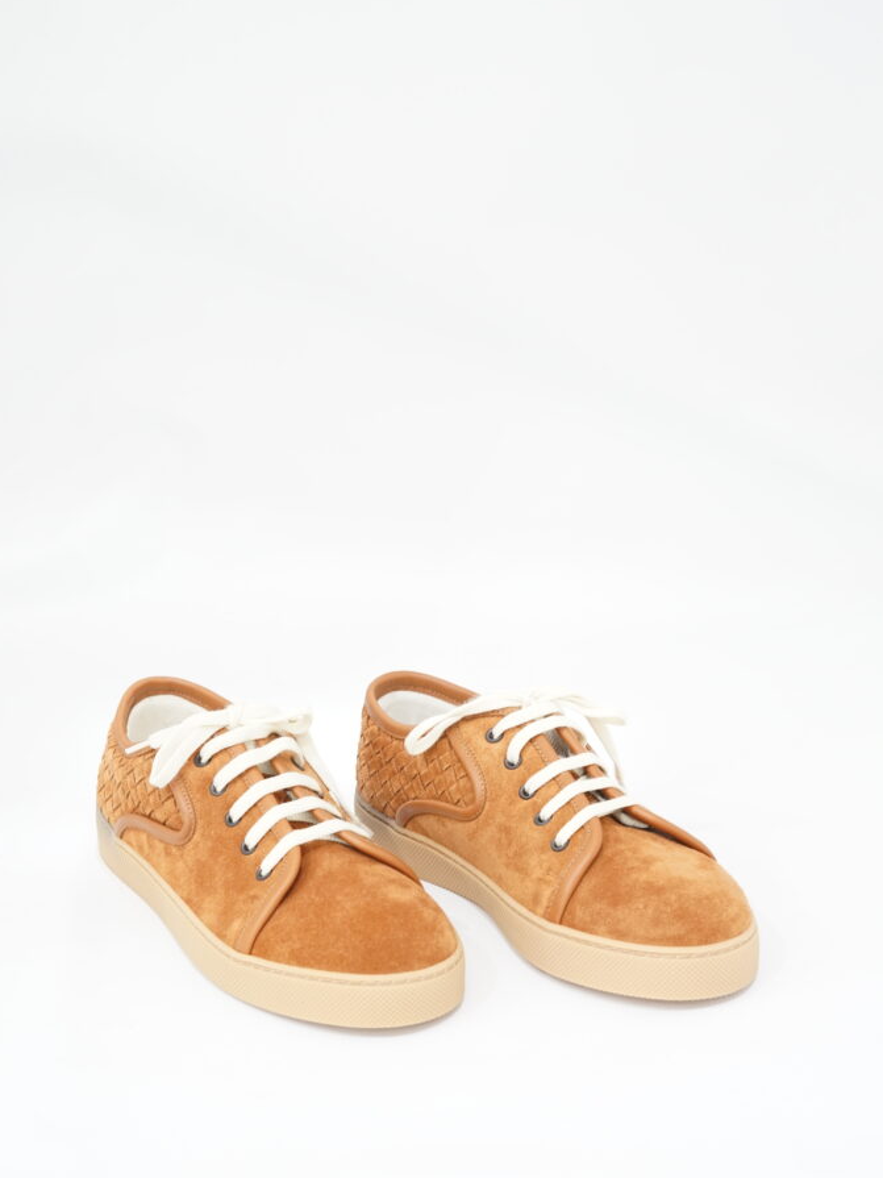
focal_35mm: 55
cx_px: 442
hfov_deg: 26.6
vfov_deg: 34.9
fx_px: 1871
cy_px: 591
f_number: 6.3
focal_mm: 50
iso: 640
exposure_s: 1/2
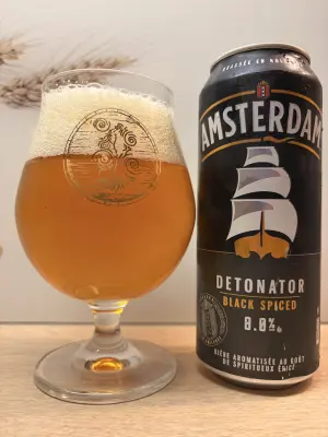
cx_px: 164
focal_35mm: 26
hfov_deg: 53.1
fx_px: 328
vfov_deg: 67.3
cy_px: 218
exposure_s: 1/50
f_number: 1.6
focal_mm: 5.96
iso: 100
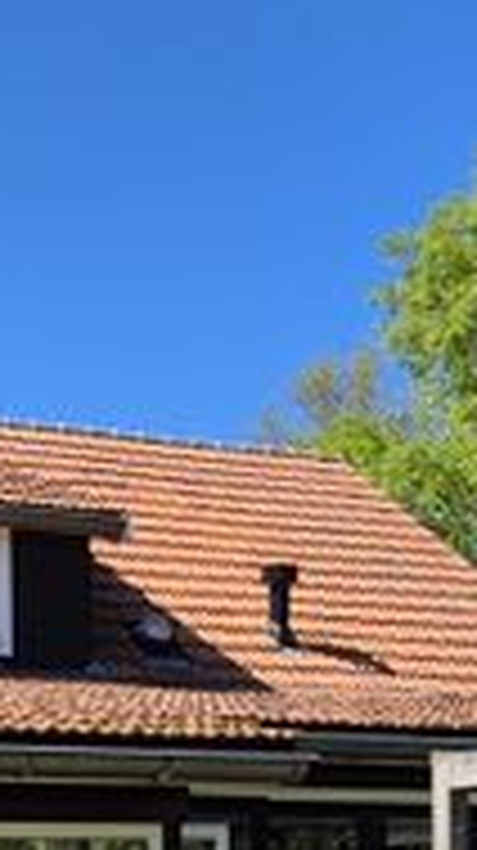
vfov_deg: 31.7
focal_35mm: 60
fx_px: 1352
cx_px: -99
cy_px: 890
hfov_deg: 18.9
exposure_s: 1/1376
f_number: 2.2
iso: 50
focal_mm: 2.2
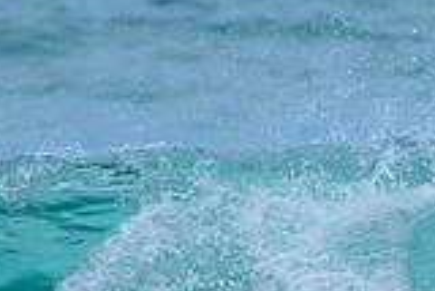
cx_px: 462
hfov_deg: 1.0
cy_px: 363
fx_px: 24587
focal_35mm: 2033
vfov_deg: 0.7
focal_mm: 560
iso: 450
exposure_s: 1/2000
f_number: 8
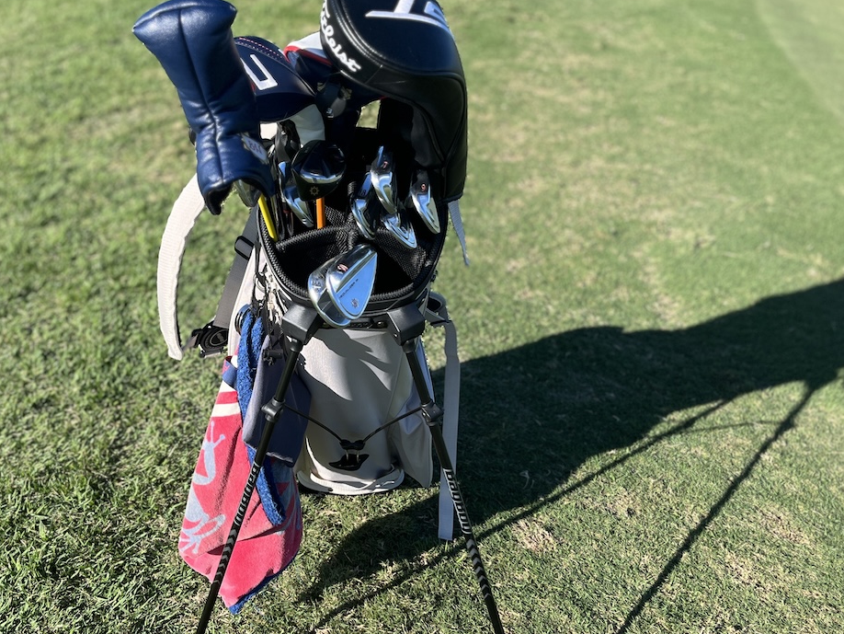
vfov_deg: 41.7
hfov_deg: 53.6
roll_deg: -1.9
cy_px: 362
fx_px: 829
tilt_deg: -32.4
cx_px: 340
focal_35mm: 34
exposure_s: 1/1404
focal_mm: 5.1
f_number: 1.6
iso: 50
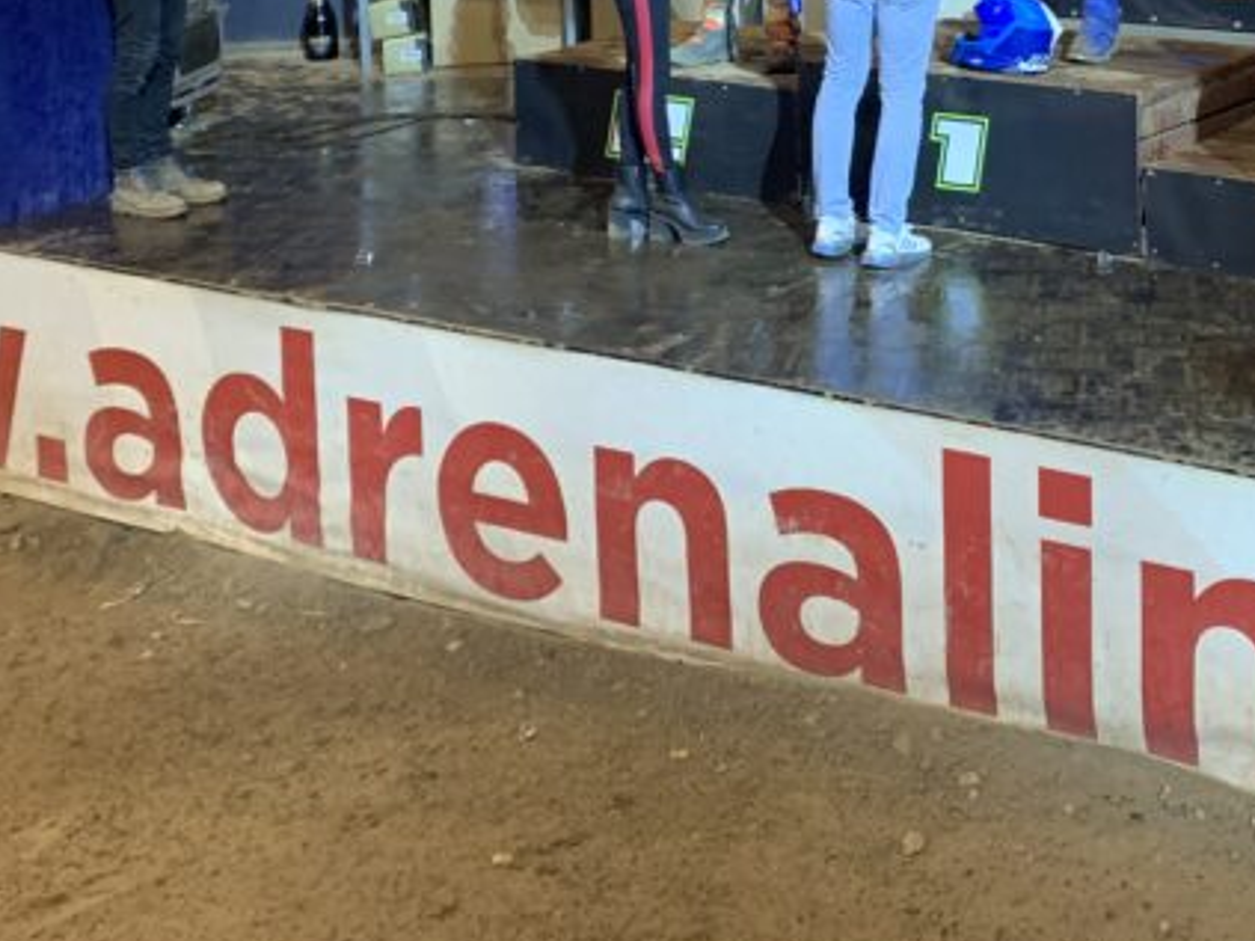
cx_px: 943
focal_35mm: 63
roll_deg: +1.3
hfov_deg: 30.2
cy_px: -154
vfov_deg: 21.8
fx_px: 2283
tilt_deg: -4.6
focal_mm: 4.25
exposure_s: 1/50
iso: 200
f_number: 1.8
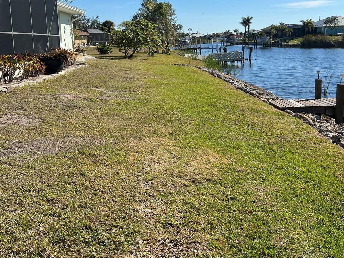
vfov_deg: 34.1
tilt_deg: -6.6
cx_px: 200
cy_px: 86
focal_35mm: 42
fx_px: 417
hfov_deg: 44.6
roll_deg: +2.3
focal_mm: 5.7
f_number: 1.5
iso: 50
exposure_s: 1/5587
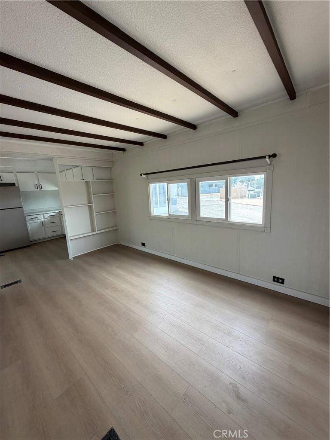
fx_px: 178
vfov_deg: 102.1
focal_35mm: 14
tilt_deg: -11.6
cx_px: 165
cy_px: 220
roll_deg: +4.6
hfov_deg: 85.7
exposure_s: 1/121
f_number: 2.2
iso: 100
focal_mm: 2.22
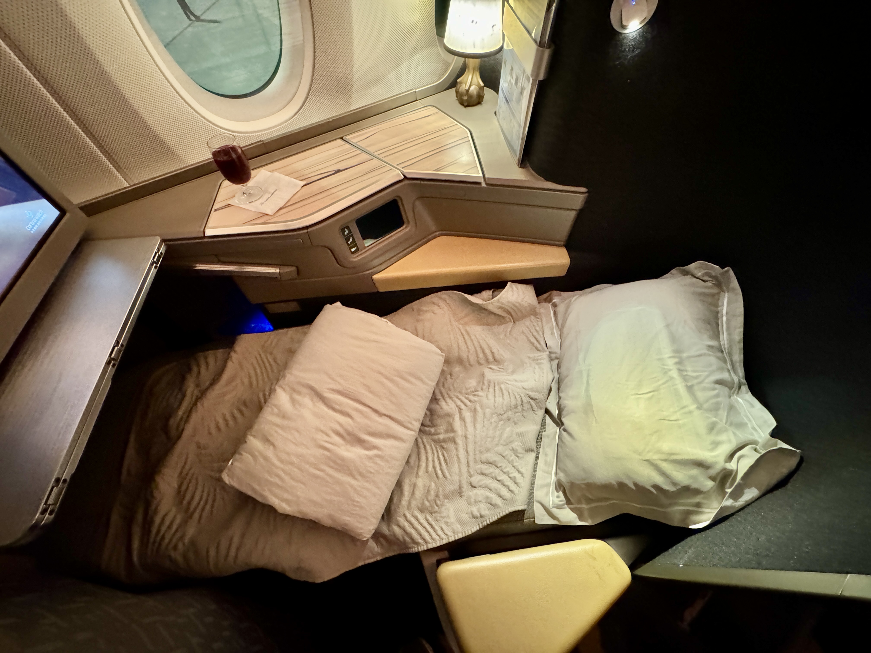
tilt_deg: -59.0
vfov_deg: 85.7
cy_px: 326
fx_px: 352
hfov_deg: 102.1
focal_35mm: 14
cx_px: 436
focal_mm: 2.22
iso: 1250
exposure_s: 1/49
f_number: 2.2
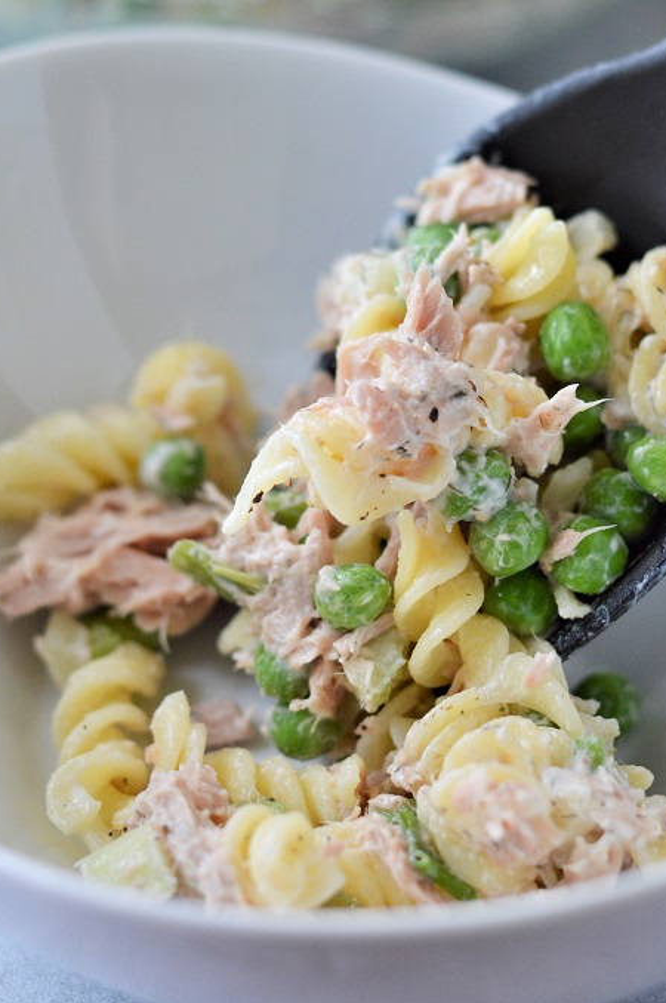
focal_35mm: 100
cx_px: 339
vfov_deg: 20.4
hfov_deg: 13.7
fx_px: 2780
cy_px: 443
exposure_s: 1/500
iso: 900
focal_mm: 50
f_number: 2.8
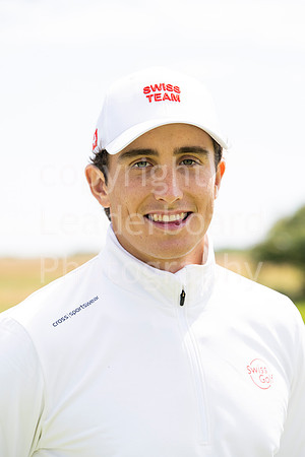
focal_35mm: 110
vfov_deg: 18.6
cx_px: 152
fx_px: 1398
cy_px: 228
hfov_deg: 12.5
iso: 400
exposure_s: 1/1600
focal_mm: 110
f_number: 4.5
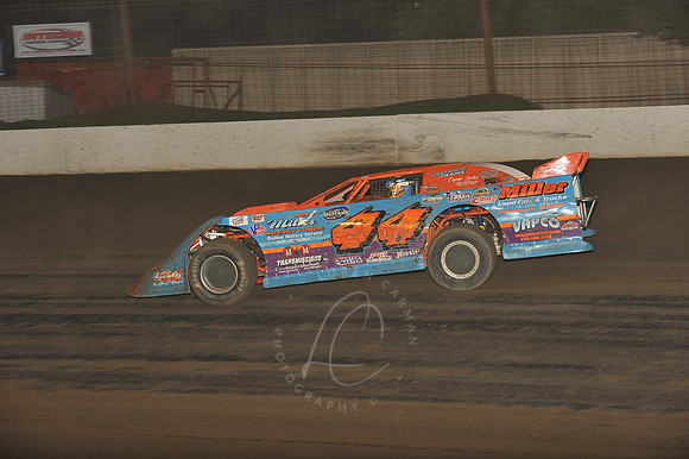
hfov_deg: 18.3
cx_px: 344
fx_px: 2142
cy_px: 230
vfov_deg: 12.2
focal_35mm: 112
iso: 1000
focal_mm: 112
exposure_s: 1/320
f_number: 7.1
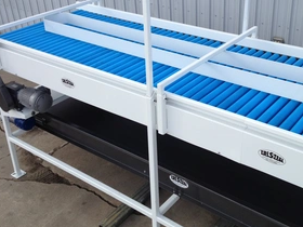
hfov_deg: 38.1
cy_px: 84
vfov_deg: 29.0
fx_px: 438
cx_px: 174
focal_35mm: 50
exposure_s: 1/1151
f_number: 2.4
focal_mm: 4.28
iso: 50
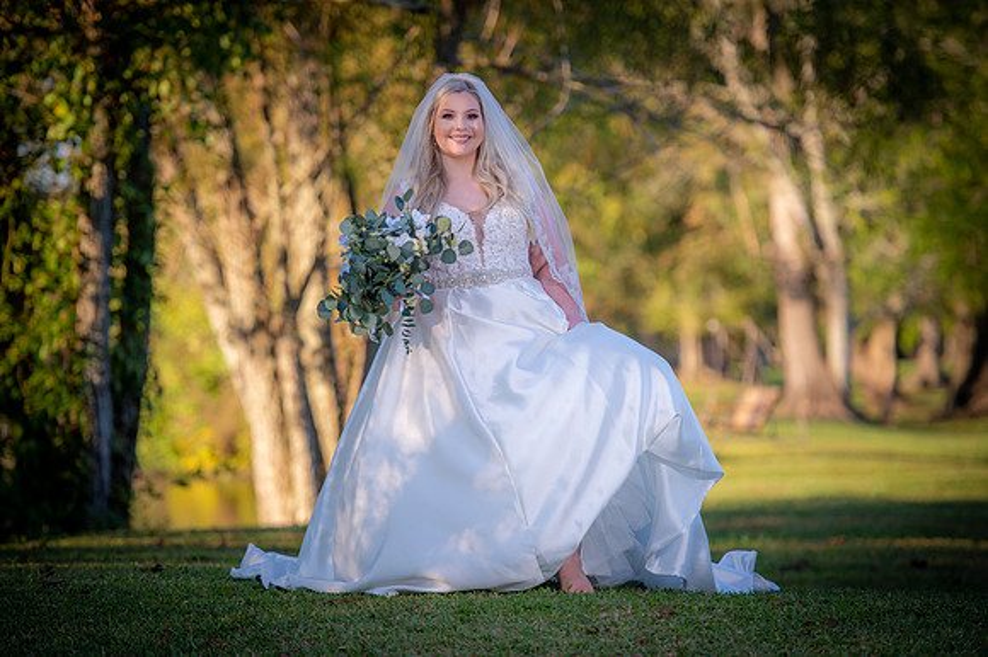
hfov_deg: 12.1
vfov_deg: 8.1
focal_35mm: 170
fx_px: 4663
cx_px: 494
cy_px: 328
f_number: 3.2
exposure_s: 1/250
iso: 80
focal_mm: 170
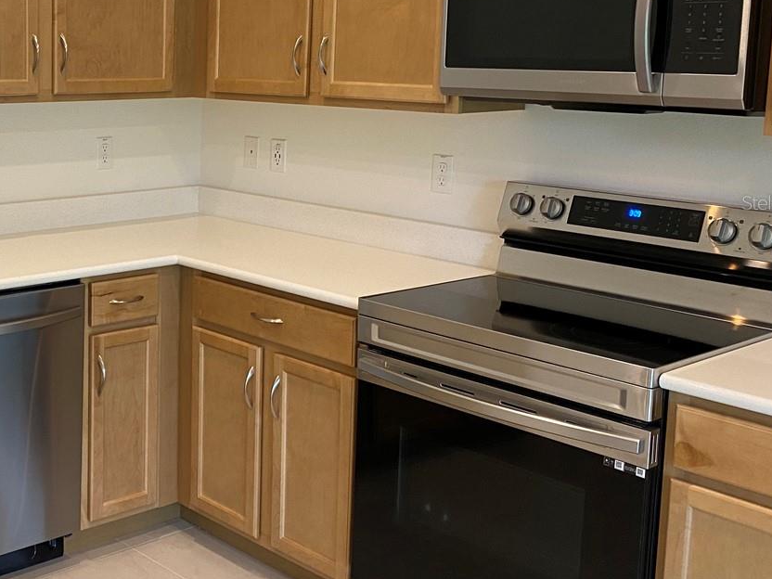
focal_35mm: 50
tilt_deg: -9.2
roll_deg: -0.8
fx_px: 1115
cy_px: 202
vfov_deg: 28.9
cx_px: 87
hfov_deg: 36.0
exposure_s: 1/60
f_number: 1.8
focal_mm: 4.25
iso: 100
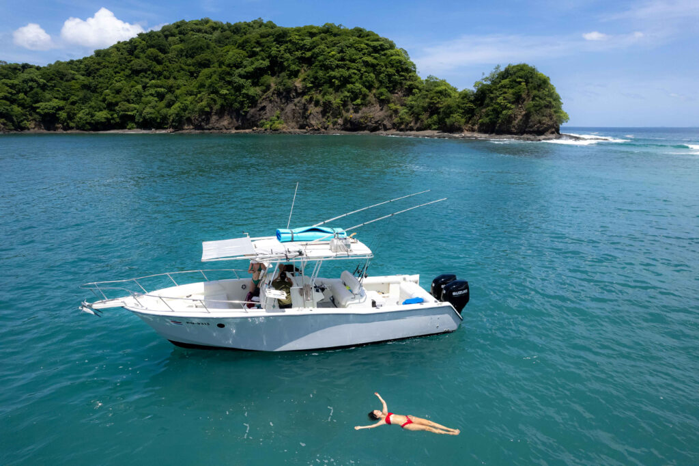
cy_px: 233
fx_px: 427
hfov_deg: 78.6
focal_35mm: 22
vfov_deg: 57.2
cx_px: 350
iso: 200
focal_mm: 8.38
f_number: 2.8
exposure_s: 1/1600
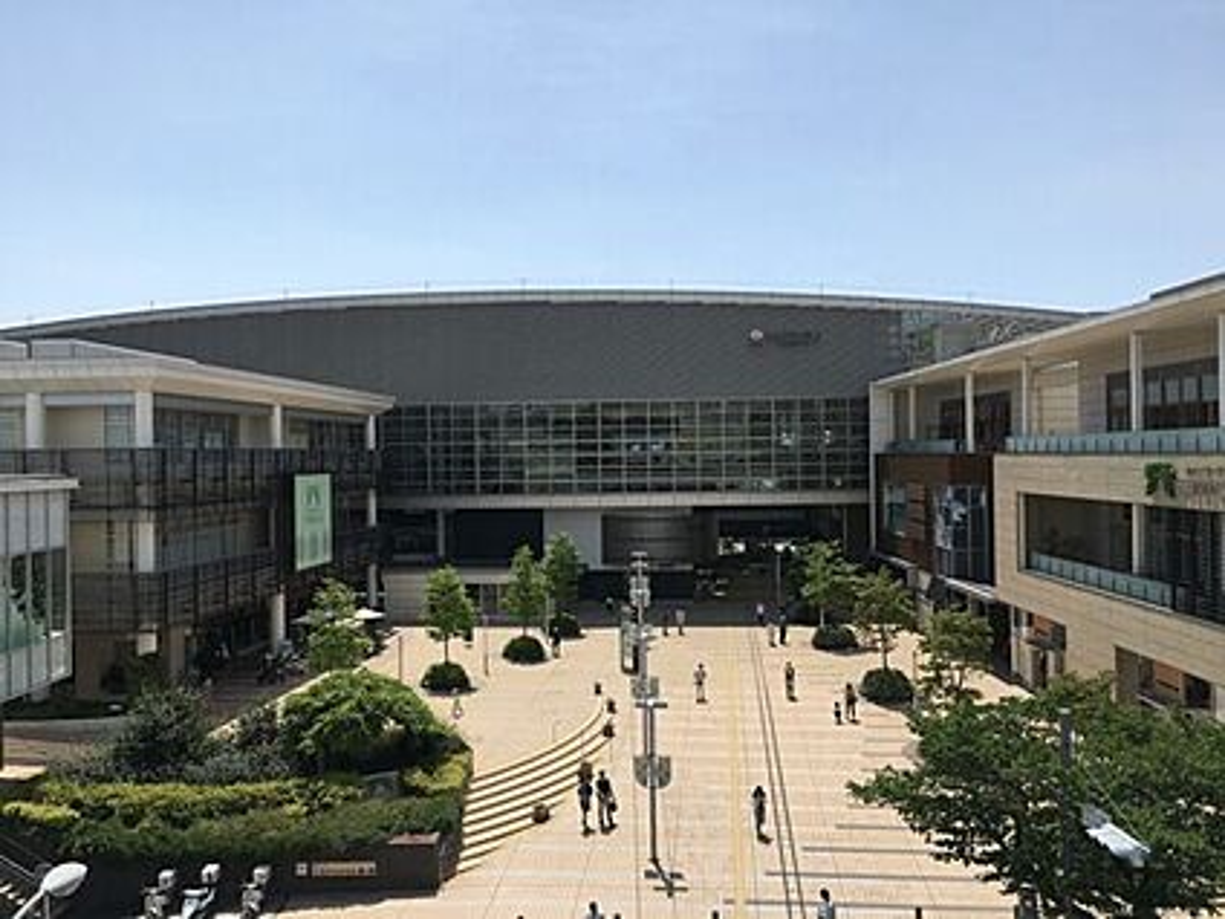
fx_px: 1026
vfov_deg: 48.2
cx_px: 612
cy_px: 460
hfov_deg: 61.7
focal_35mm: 29
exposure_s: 1/1972
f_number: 2.2
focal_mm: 4.15
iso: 25
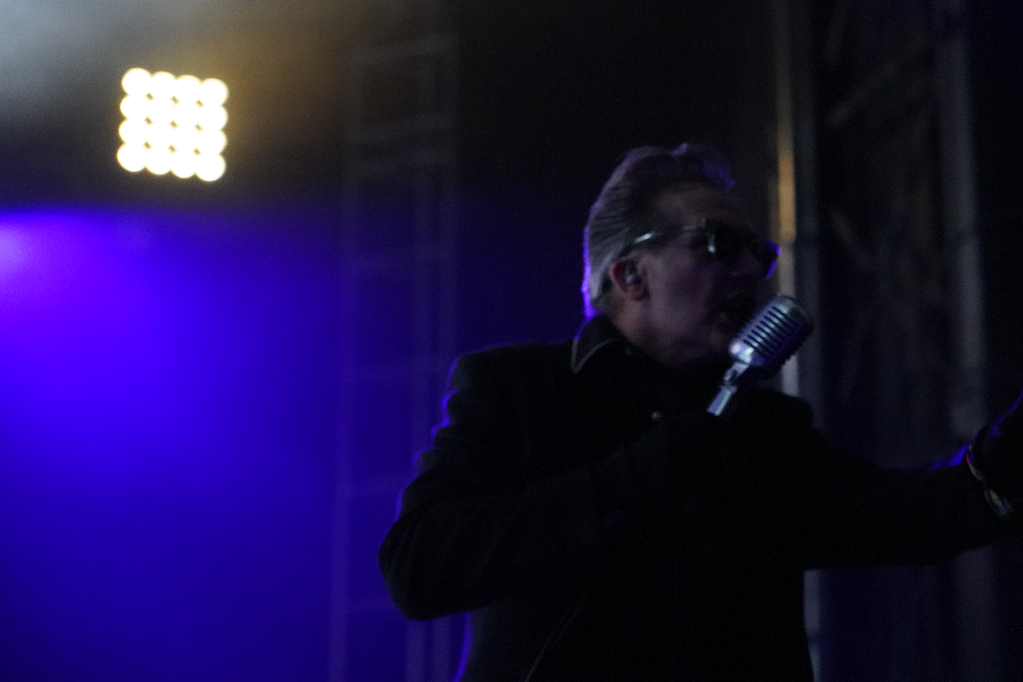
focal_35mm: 105
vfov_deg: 13.0
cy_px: 341
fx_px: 2984
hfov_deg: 19.5
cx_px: 512
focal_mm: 105
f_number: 4
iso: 12800
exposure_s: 1/160
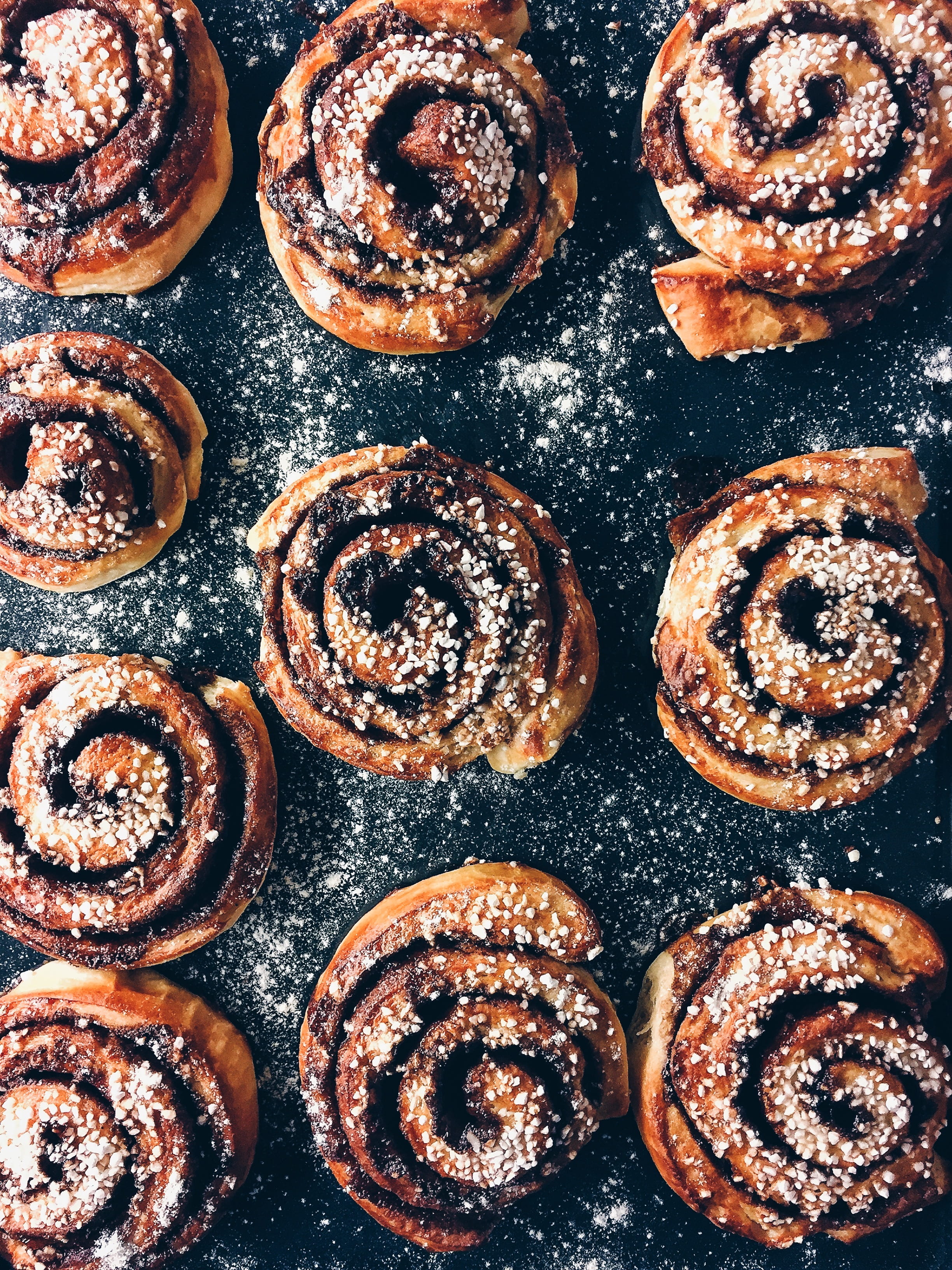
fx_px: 1063
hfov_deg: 48.2
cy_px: 635
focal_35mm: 29
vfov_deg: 61.7
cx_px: 476
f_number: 2.2
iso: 64
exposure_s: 1/33
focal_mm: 4.15
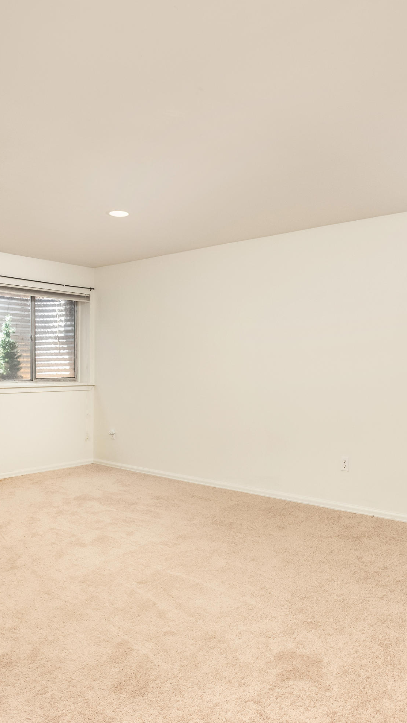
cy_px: 364
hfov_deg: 42.9
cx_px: 207
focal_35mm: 27
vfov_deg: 69.9
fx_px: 518
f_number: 7.1
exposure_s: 1/200
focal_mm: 17
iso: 1000
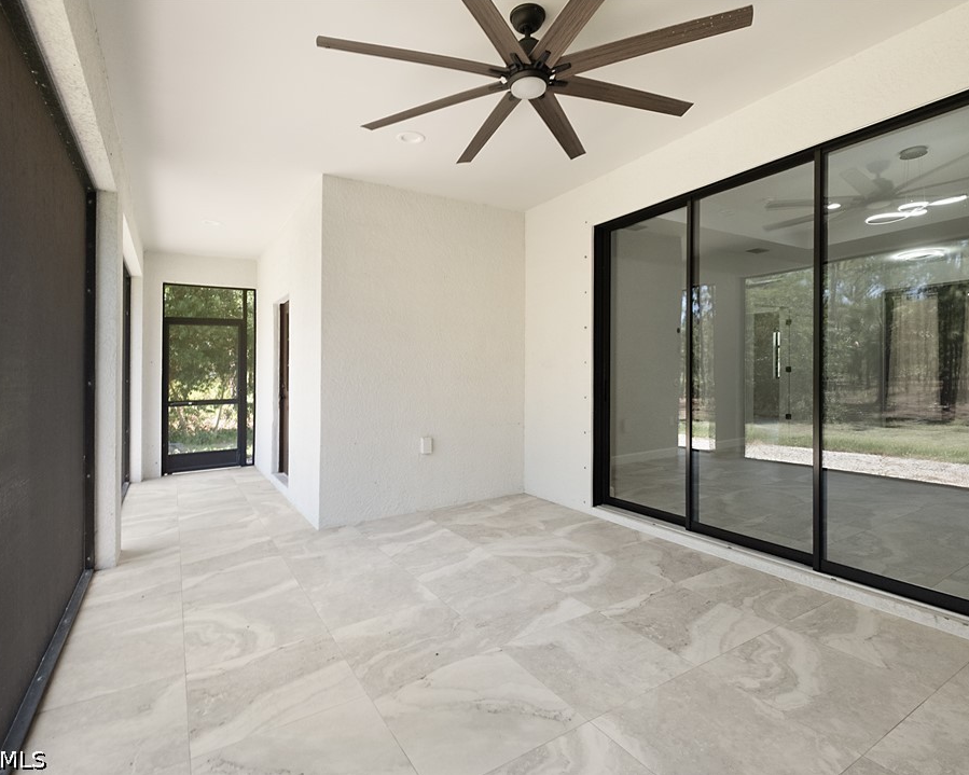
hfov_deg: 89.6
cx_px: 501
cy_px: 387
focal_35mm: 17
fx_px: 487
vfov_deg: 77.0
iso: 1250
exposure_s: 1/170
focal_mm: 10
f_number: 5.6
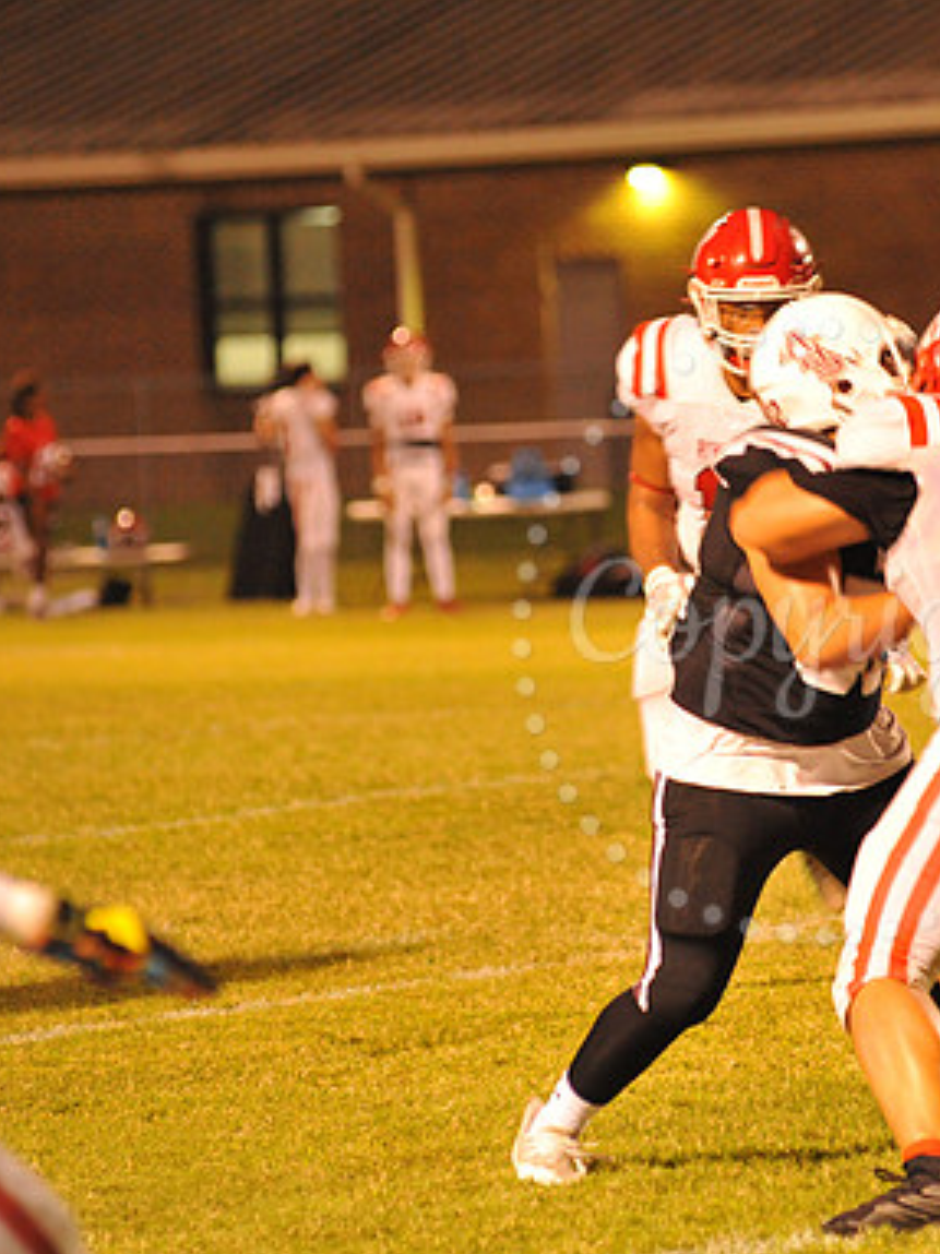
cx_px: 825
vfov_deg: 6.8
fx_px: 10542
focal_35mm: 291
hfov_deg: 5.1
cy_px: 629
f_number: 5
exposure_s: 1/160
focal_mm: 200
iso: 5000
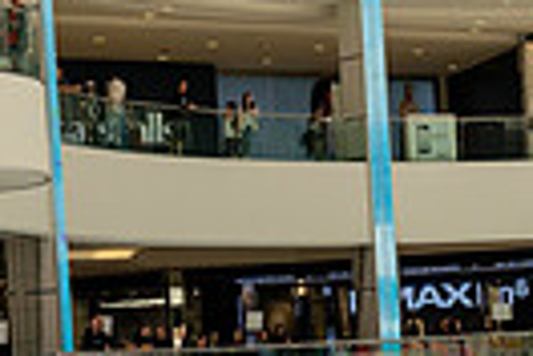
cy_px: 398
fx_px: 2280
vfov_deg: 8.8
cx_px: 549
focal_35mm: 154
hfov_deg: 13.1
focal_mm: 35
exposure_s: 1/1250
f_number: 5
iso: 1600
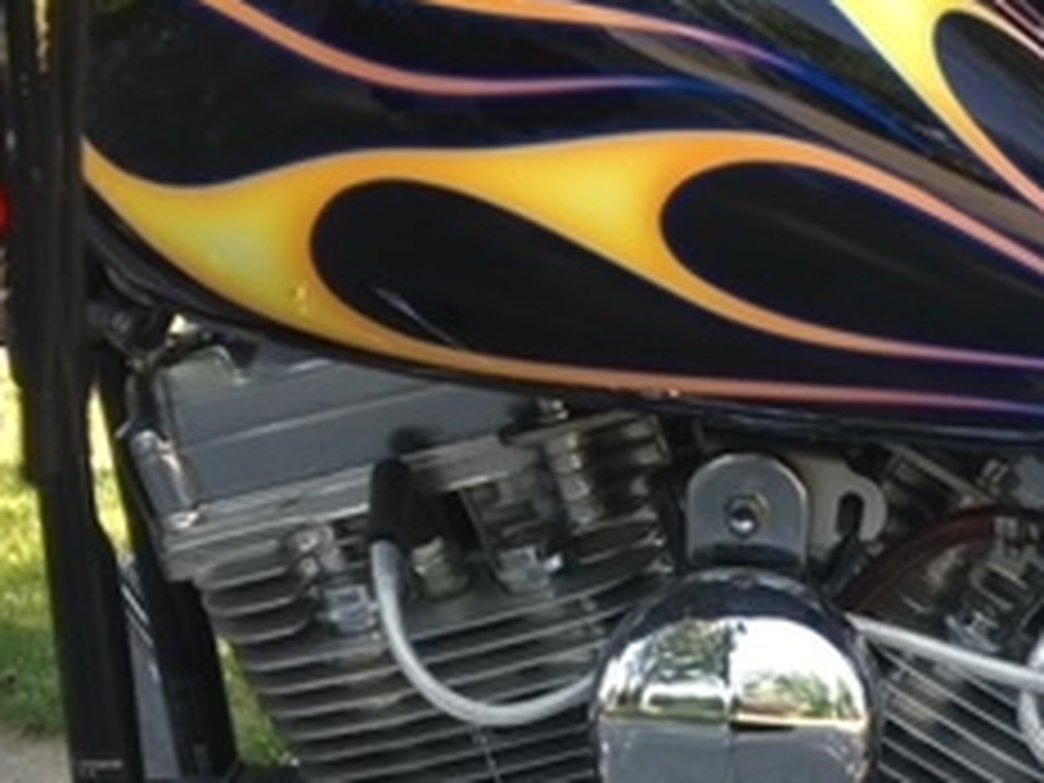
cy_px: 1066
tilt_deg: -15.3
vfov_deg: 17.1
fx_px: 2413
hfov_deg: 23.7
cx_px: 954
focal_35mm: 80
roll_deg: -2.5
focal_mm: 4.15
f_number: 2.2
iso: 25
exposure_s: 1/120
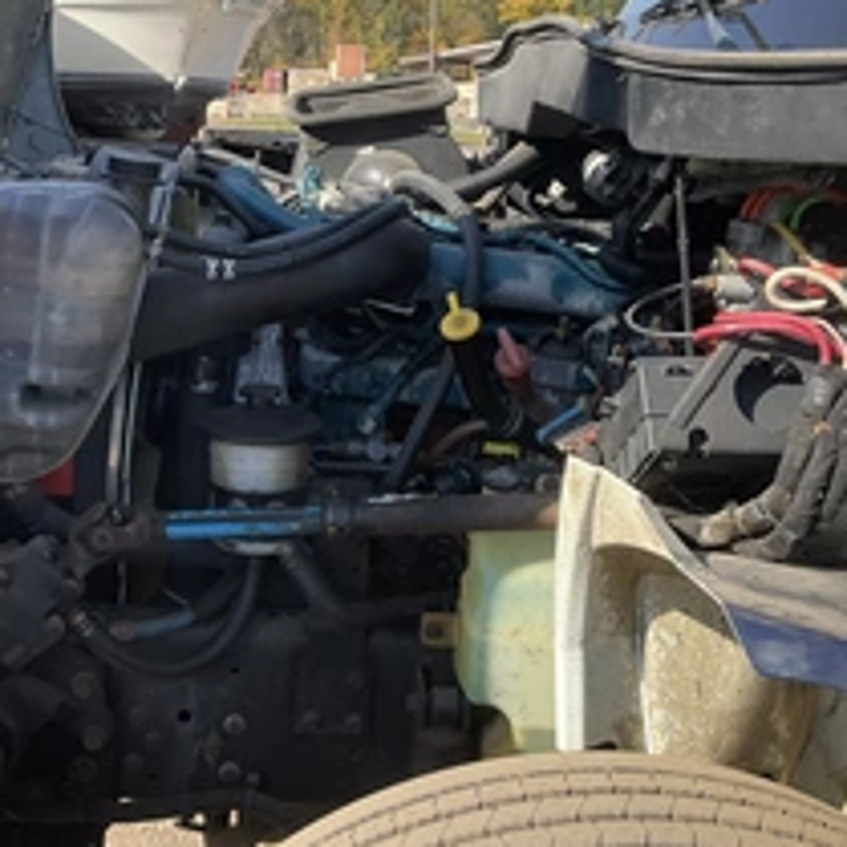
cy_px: 369
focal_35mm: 49
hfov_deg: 34.6
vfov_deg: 34.6
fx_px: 1356
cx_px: 353
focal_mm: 3
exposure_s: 1/709
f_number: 1.8
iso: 25
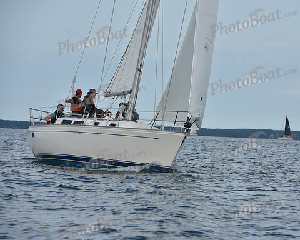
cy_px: 120
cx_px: 178
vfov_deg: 6.8
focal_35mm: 227
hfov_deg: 8.5
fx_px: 2015
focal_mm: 200
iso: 320
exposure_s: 1/1000
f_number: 9
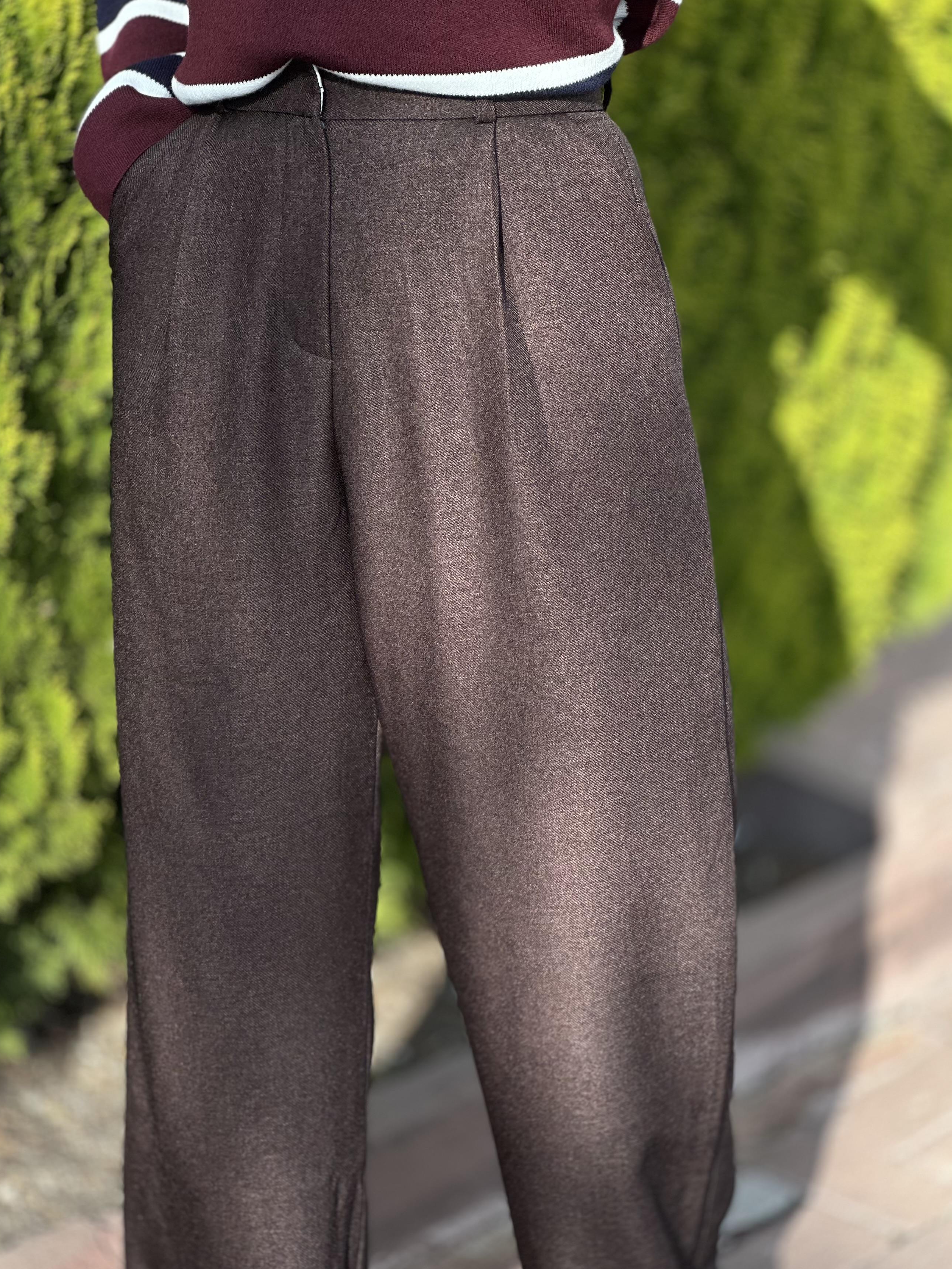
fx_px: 3301
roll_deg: -1.0
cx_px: 433
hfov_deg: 16.4
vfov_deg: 21.8
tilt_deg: -16.6
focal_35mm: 90
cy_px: 665
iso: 32
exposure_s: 1/214
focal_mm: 9
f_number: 2.8
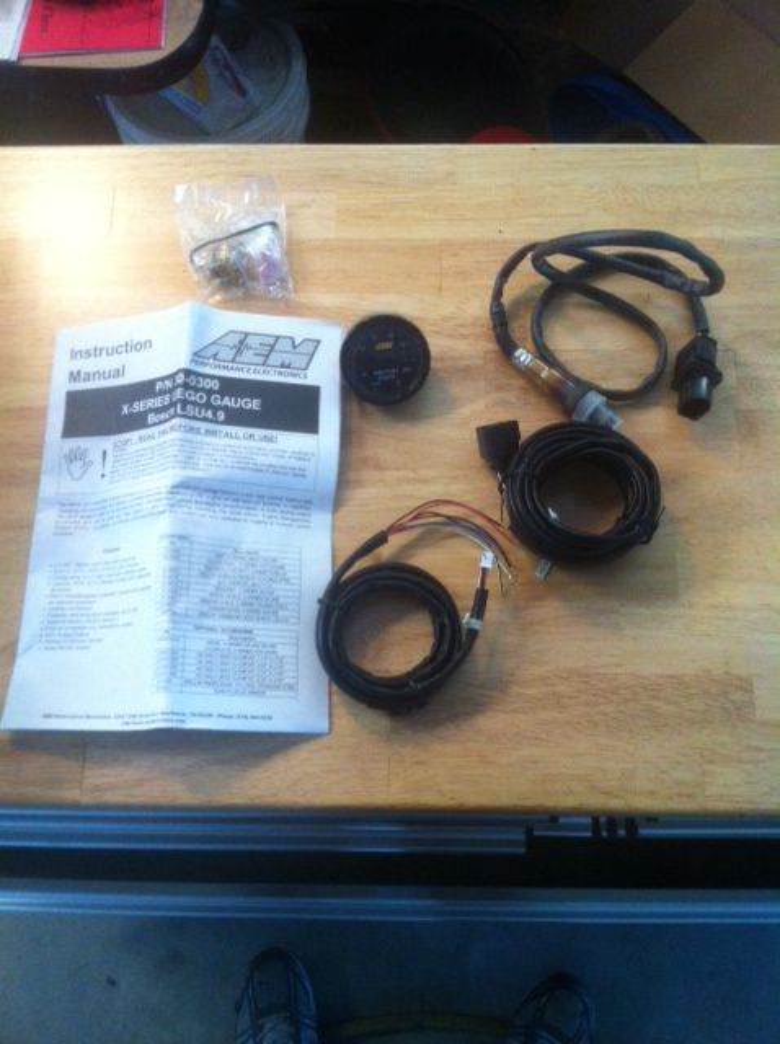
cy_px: 522
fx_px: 1054
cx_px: 390
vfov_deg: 52.7
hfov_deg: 40.6
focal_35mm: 35
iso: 200
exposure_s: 1/15
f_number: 2.8
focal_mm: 3.85
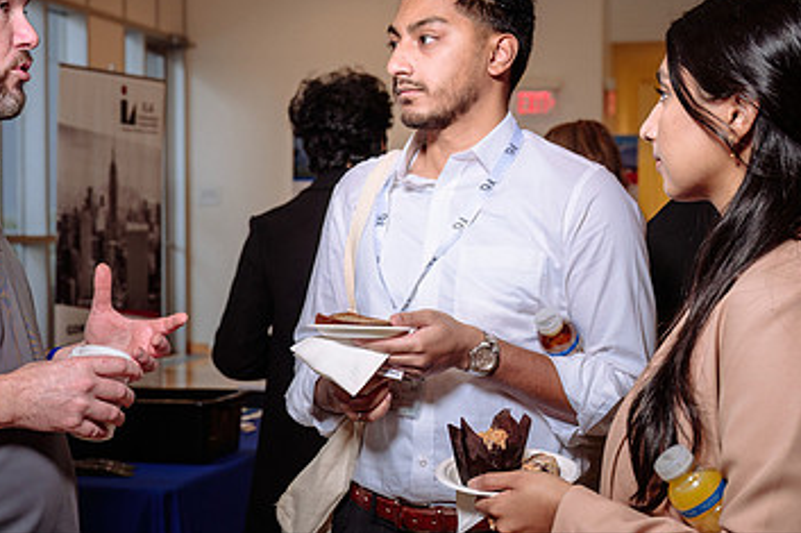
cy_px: 281
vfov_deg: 19.4
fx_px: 1557
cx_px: 250
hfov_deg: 28.6
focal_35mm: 70
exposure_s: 1/200
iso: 500
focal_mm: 41
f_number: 4.5
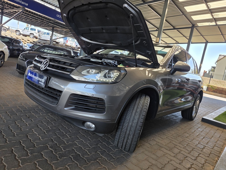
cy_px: 85
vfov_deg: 58.9
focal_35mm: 23
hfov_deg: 73.9
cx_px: 113
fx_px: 150
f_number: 1.7
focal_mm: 6.25
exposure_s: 1/180
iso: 40
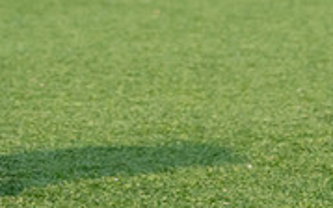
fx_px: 4584
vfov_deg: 2.6
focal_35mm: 505
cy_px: -220
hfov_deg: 4.1
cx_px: -68
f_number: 2.8
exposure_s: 1/1000
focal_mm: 98
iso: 1000
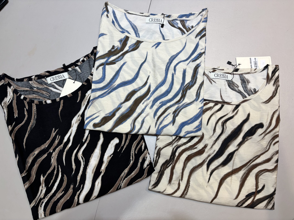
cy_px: 110
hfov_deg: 67.3
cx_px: 147
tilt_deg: -77.5
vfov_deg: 53.1
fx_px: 221
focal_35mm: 26
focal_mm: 5.96
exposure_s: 1/108
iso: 32
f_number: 1.6
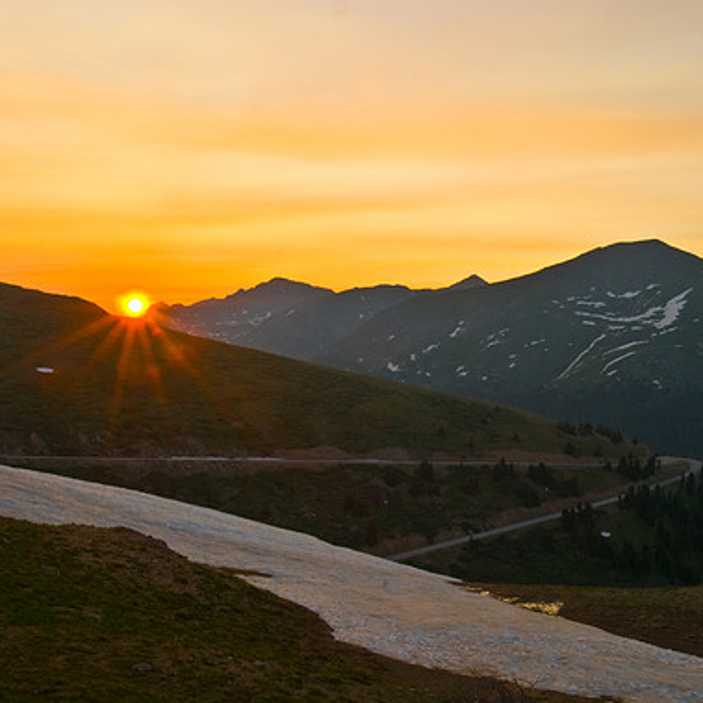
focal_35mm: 43
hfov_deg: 38.5
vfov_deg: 39.2
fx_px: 988
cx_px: 497
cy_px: 356
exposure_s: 1/5
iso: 100
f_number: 22
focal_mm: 22
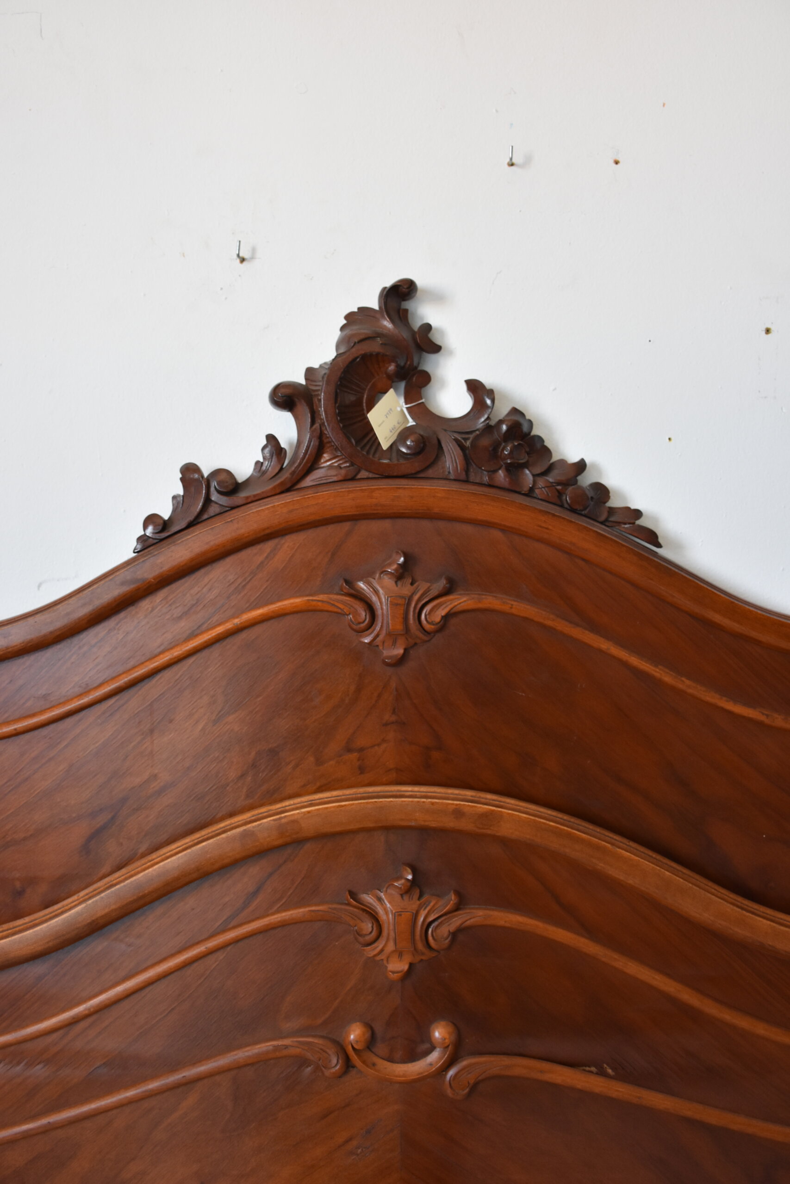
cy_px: 592
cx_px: 395
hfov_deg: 40.0
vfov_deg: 57.2
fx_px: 1086
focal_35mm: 33
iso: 800
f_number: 4
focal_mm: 22
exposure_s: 1/60
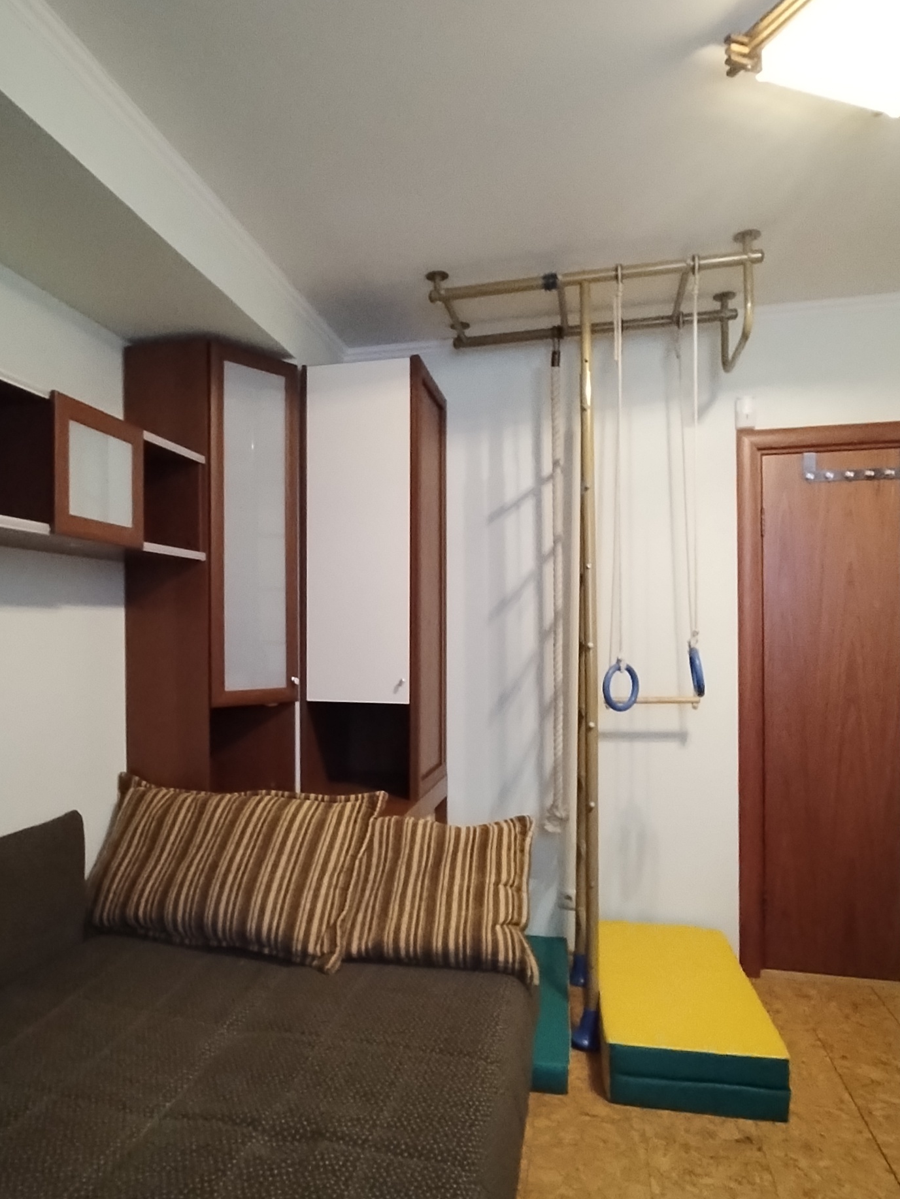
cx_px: 369
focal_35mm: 24
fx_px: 832
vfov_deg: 71.5
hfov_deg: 56.5
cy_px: 642
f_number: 2.2
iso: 529
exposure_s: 1/33.3
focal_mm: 1.42
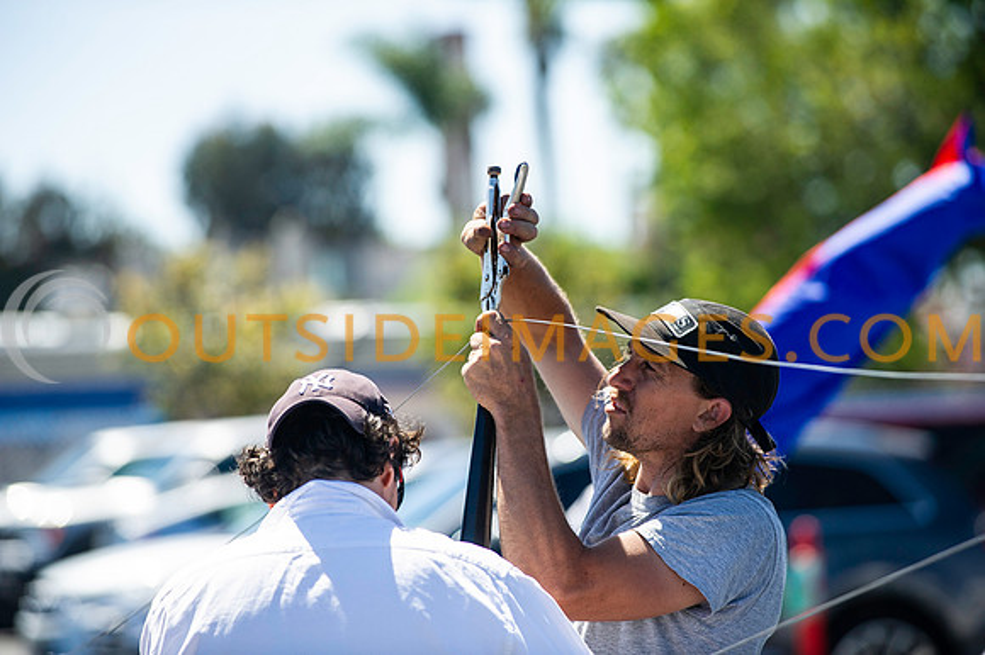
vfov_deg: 6.9
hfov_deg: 10.3
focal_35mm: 200
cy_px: 328
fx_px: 5469
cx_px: 492
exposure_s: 1/2000
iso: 320
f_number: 4
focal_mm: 200
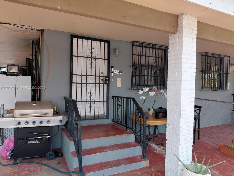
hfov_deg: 69.4
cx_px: 117
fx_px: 169
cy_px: 88
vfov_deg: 54.9
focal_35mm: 25
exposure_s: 1/480
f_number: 1.8
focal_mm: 4.69
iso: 50
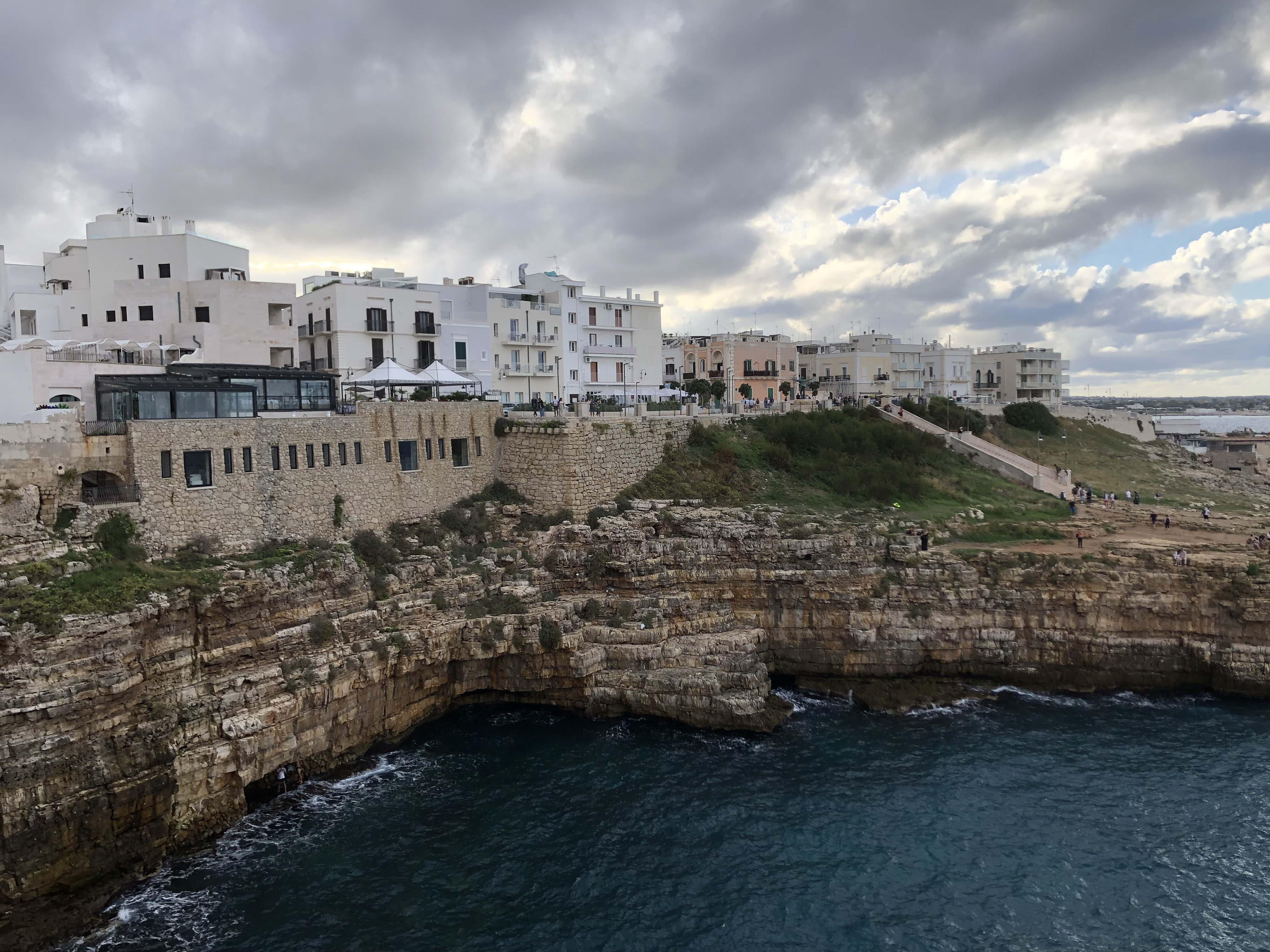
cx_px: 635
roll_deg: +1.8
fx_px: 1027
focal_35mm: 28
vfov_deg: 49.7
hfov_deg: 63.4
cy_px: 476
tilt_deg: -3.7
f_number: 1.8
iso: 20
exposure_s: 1/810
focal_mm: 4
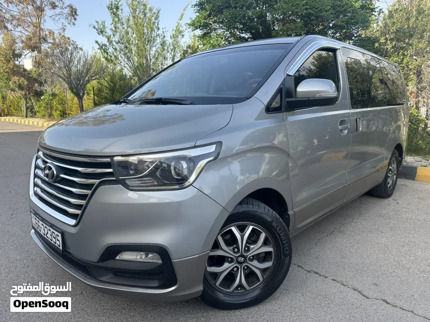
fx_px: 298
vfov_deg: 56.8
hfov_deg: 71.6
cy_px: 161
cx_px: 215
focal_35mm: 24
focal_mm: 6.86
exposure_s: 1/989
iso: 80
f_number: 1.78
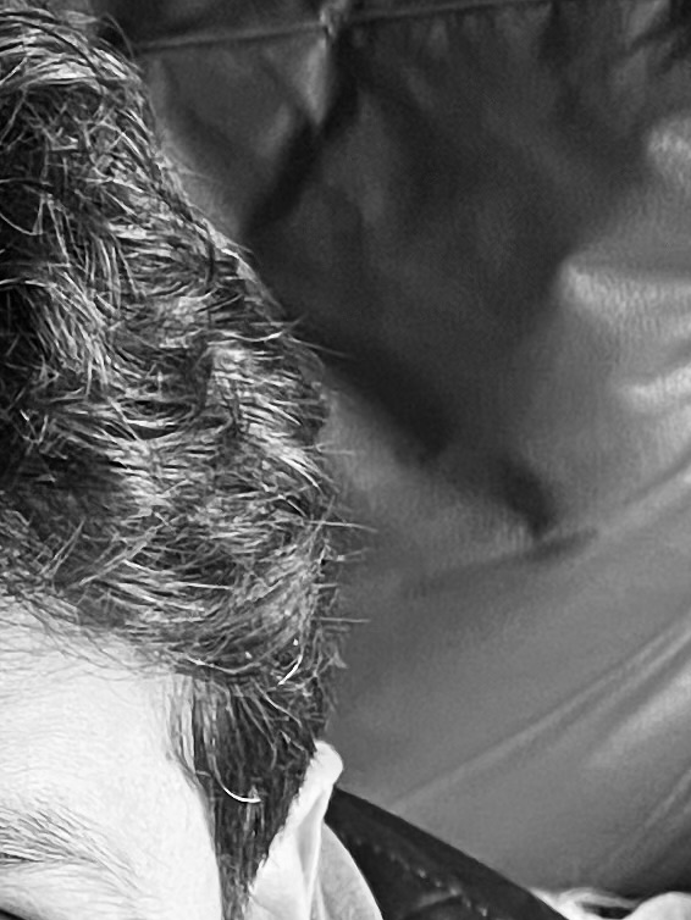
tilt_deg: -46.5
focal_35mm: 139
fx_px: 3698
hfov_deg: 10.4
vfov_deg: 14.1
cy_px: 731
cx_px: -215
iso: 500
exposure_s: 1/60
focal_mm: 4.2
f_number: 1.6
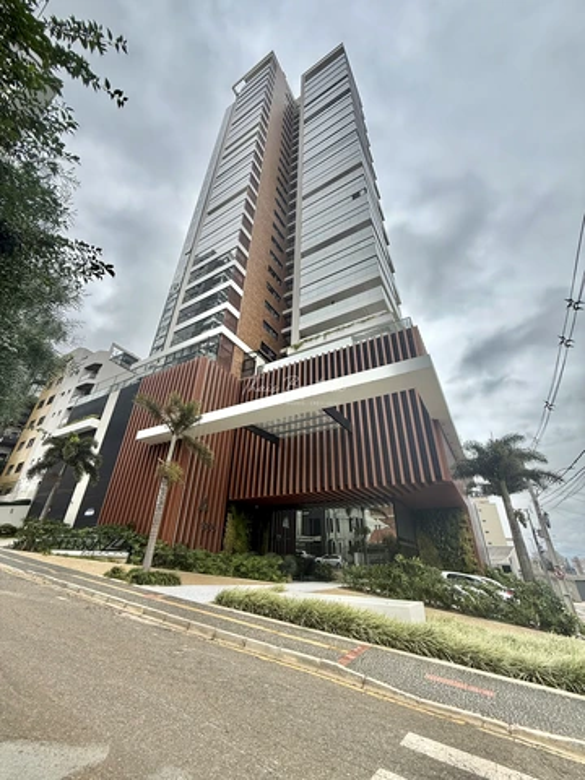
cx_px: 292
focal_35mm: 14
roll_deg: -2.1
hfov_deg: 85.7
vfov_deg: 102.1
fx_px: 315
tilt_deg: +30.9
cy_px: 390
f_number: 2.2
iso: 50
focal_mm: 2.22
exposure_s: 1/686
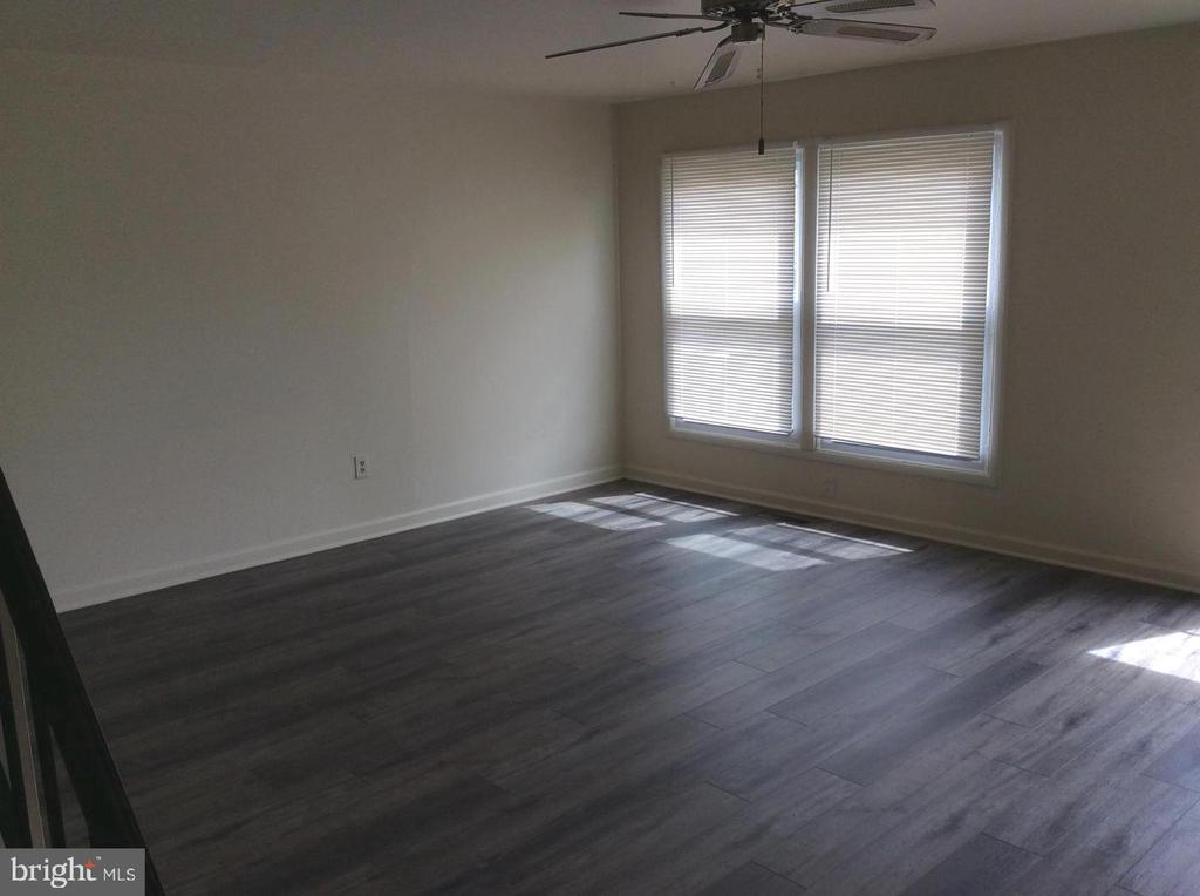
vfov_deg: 44.0
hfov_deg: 56.9
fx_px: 1107
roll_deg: +1.8
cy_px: 448
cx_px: 600
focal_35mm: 32
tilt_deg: -10.0
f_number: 2.4
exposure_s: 1/127
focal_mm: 3.3
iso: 32
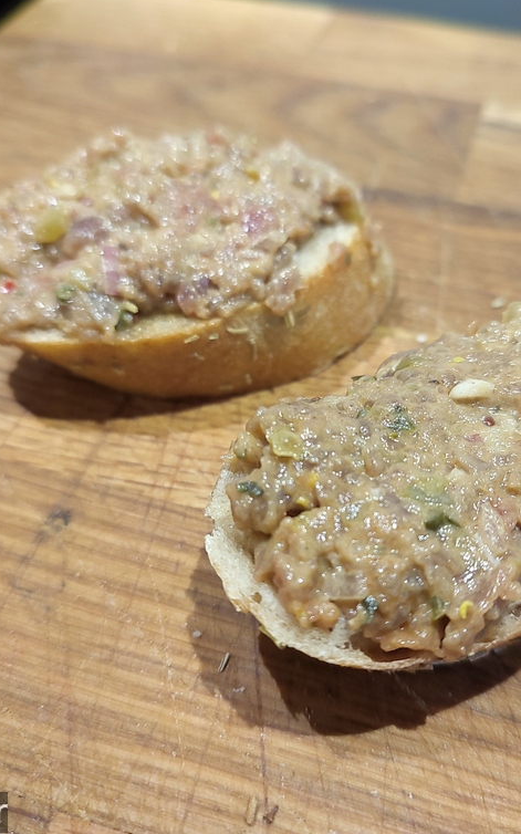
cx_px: 326
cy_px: 418
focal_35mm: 36
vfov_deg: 54.0
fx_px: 818
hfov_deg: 35.1
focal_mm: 6.04
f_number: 1.9
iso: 736
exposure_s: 1/33
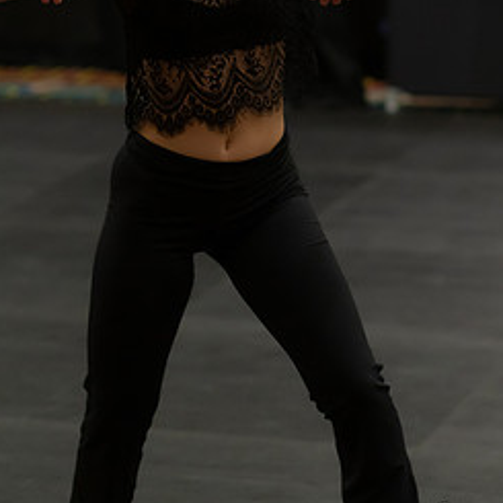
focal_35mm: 198
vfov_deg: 8.8
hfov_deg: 8.8
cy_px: 101
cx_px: 265
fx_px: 3255
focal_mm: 85
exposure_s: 1/640
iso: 1250
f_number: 2
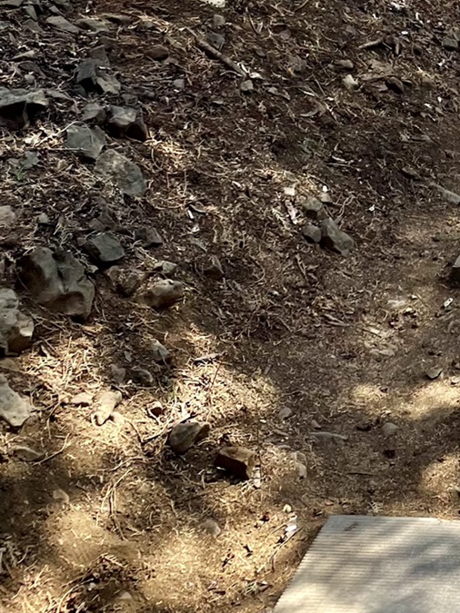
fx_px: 1365
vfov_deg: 23.3
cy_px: -118
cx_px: 615
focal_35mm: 77
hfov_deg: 17.8
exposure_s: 1/561
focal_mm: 4.2
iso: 32
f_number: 1.6
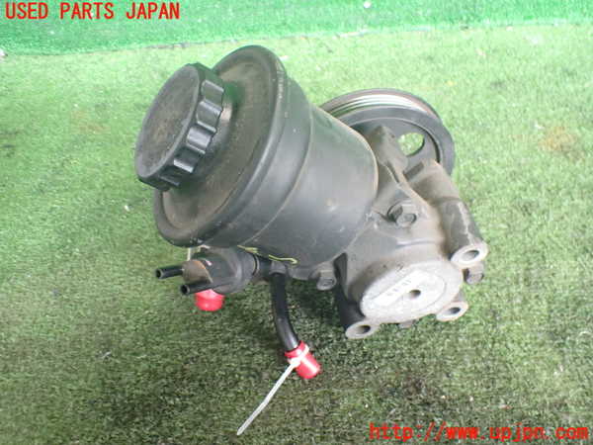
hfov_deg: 60.0
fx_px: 514
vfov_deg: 46.8
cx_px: 296
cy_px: 222
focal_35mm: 30
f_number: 2.3
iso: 800
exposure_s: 1/80
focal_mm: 5.4
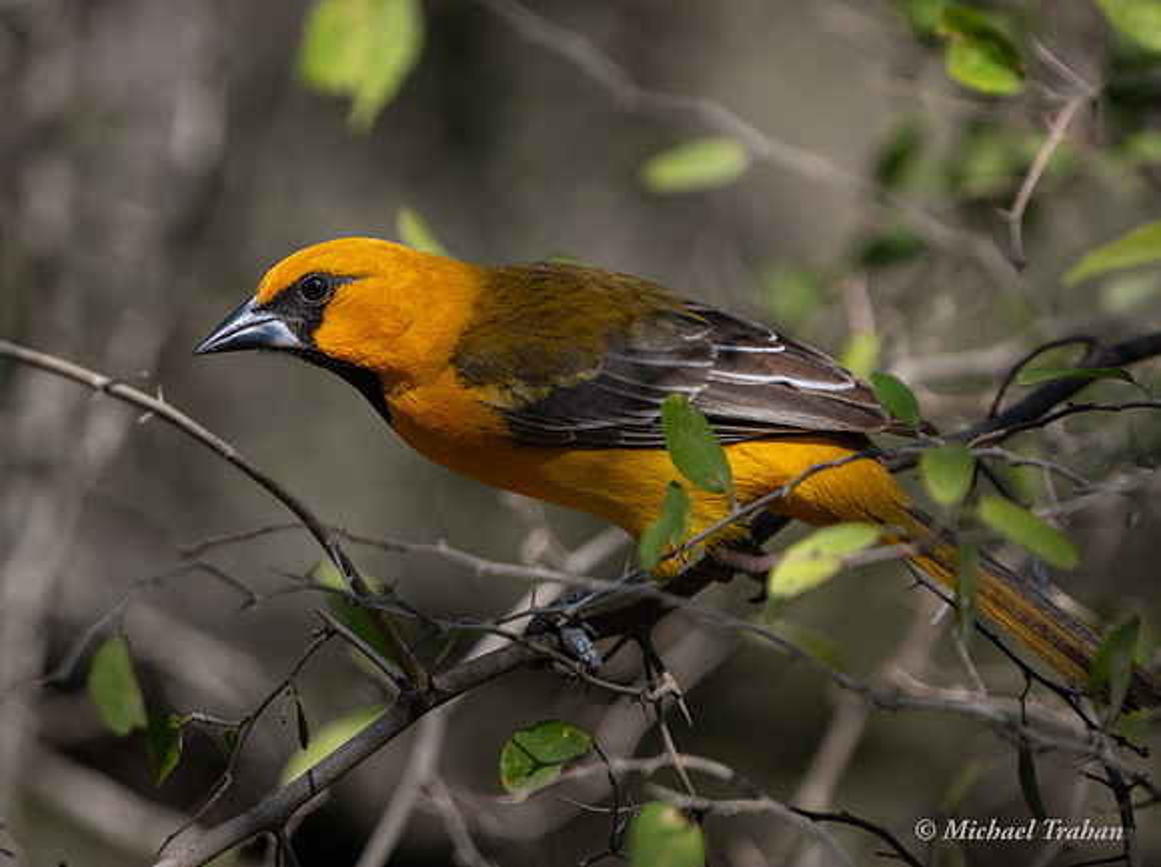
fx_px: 31551
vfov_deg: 1.6
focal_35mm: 942
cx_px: 426
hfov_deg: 2.1
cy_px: 484
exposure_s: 1/800
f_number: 9
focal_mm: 725
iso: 1000
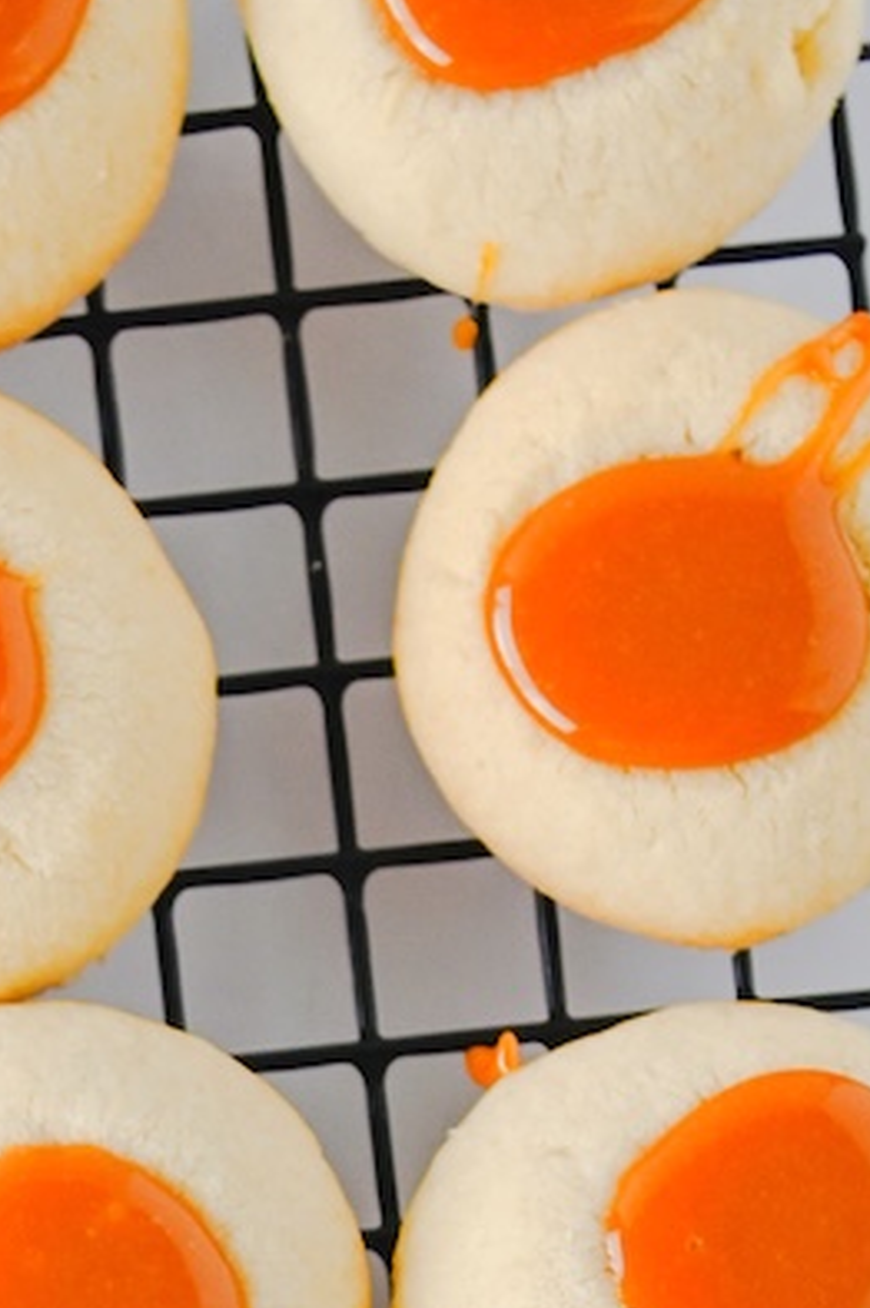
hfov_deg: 6.0
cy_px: 1909
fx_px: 8315
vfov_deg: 8.8
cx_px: -153
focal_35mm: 229
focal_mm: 50
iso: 250
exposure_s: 1/125
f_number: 4
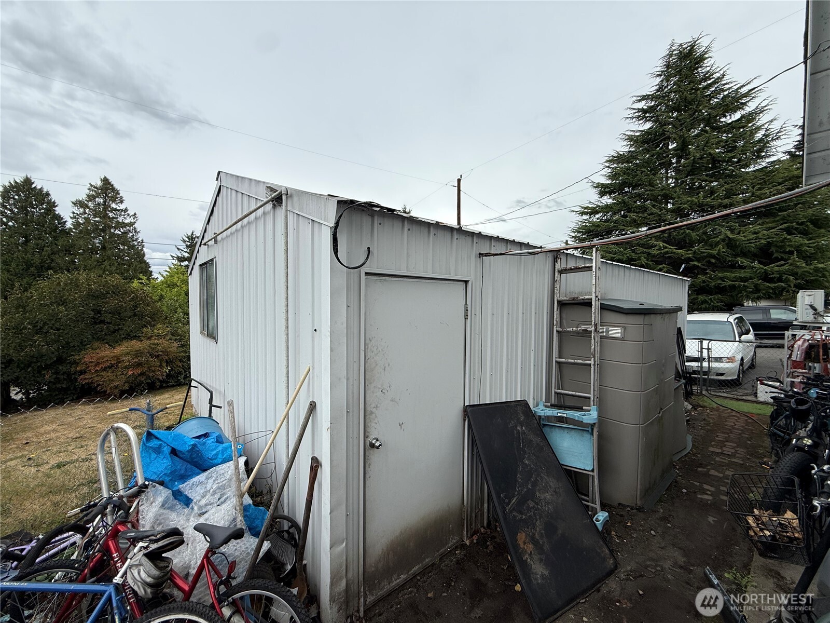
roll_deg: -1.0
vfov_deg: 85.7
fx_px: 336
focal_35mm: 14
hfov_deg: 102.1
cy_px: 312
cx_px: 415
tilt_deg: -1.0
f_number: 2.2
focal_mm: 2.22
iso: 50
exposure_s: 1/1399
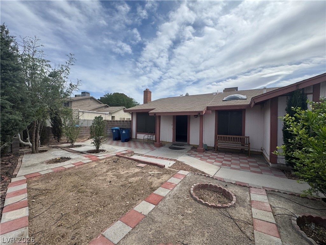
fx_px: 132
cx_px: 163
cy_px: 122
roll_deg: -1.4
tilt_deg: -0.5
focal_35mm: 14
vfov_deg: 85.7
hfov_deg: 102.1
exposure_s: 1/3247
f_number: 2.2
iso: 50
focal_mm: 2.22
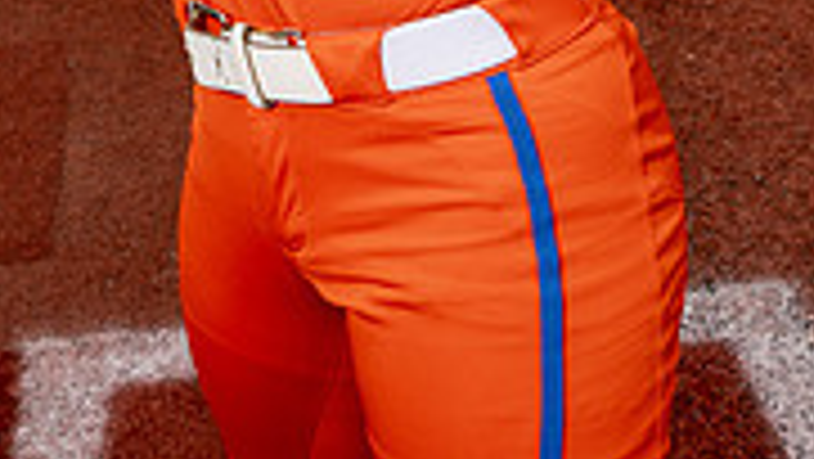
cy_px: -504
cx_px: 382
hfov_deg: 23.4
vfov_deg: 11.7
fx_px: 1965
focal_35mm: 91
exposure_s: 1/250
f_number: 8
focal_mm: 35
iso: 125
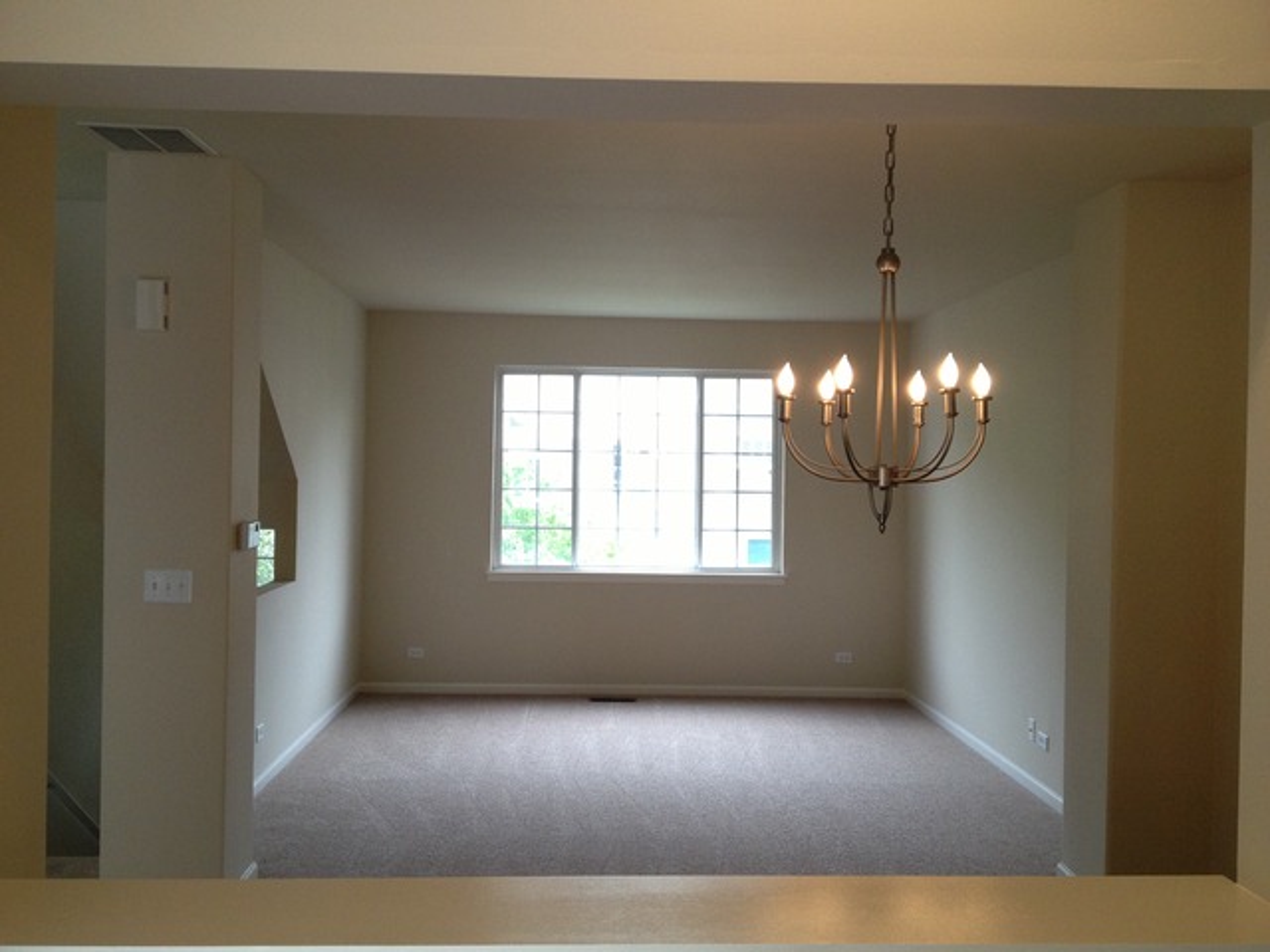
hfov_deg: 52.6
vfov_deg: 40.7
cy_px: 476
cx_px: 635
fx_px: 1284
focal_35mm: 35
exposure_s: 1/120
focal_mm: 4.28
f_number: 2.4
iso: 125
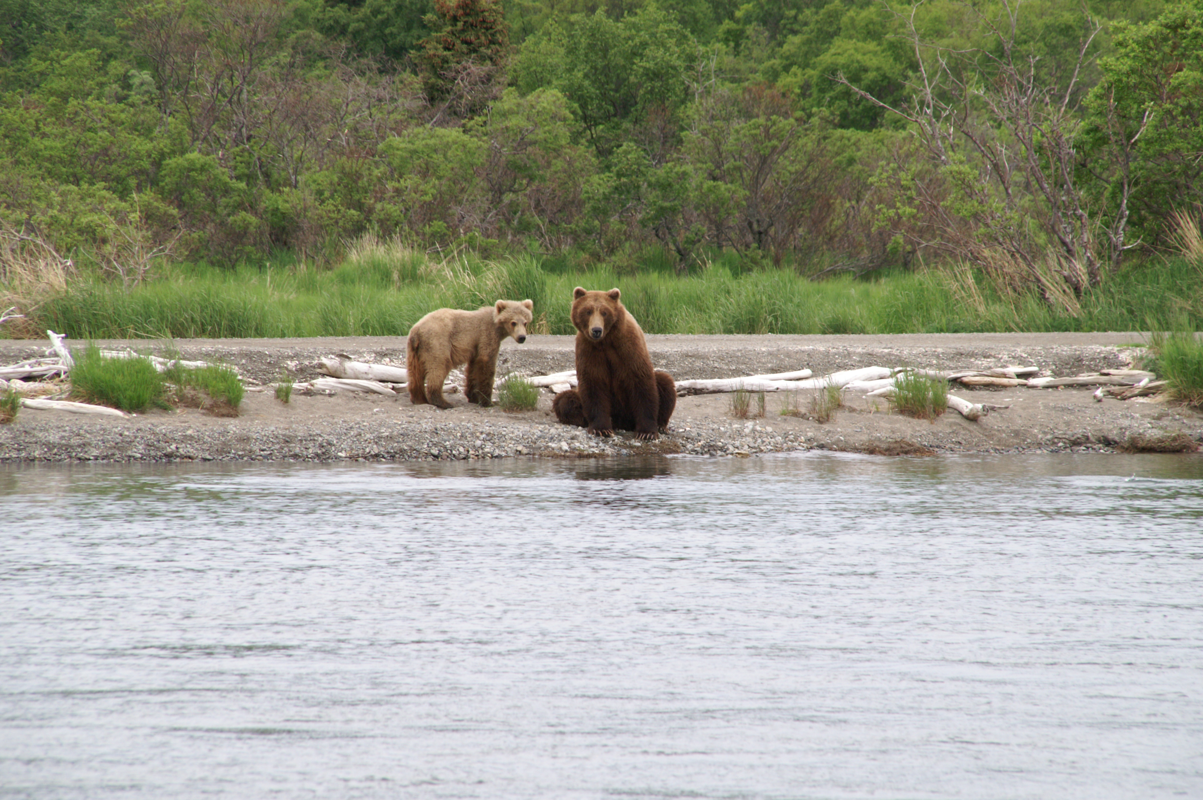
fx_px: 10016
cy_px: 400
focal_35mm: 300
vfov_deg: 4.6
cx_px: 602
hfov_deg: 6.9
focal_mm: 200
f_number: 11
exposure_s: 1/250
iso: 400
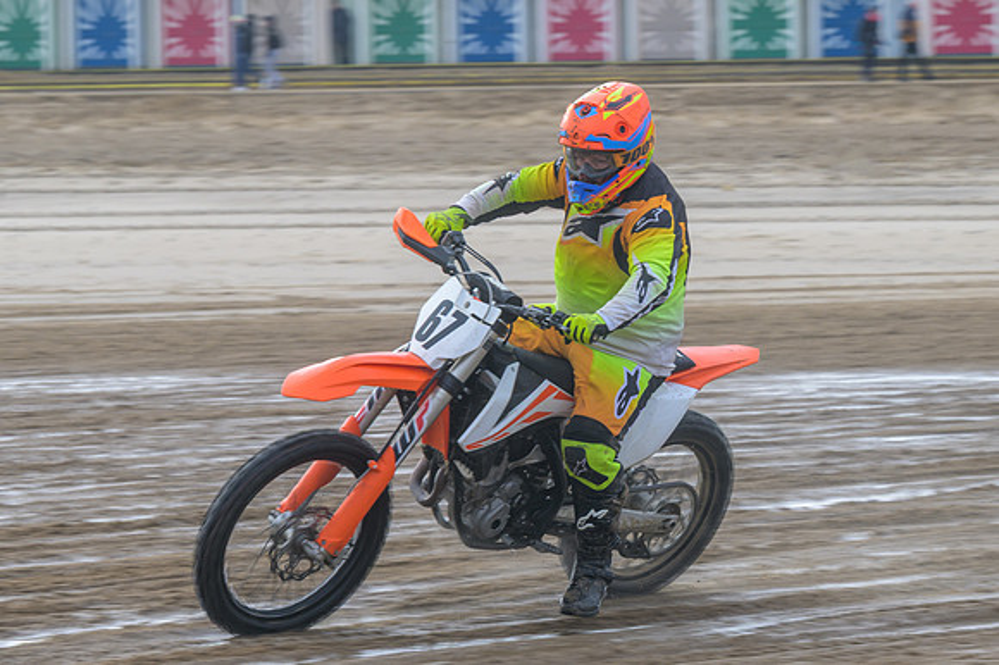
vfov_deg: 8.3
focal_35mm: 165
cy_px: 364
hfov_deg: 12.5
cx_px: 443
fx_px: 4567
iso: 200
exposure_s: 1/250
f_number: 8
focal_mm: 97
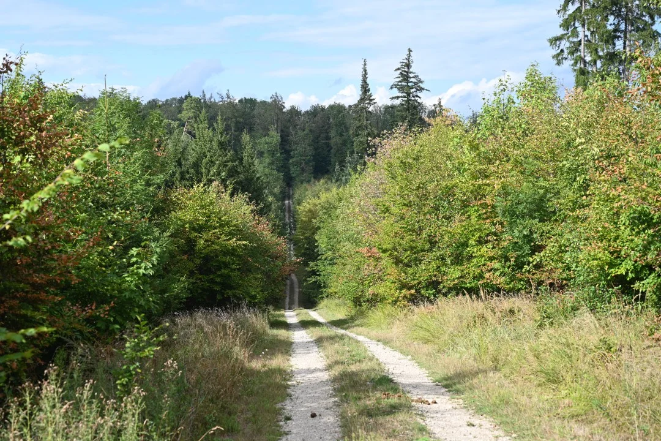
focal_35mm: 63
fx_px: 1157
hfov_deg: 31.9
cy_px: 220
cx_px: 330
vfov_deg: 21.6
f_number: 6.3
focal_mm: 63
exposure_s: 1/320
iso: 100
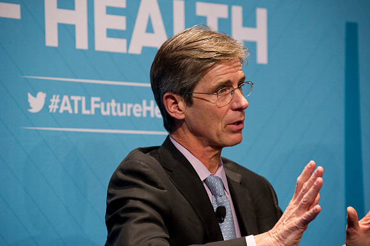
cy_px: 123
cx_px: 185
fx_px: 1798
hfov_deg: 11.8
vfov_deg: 7.8
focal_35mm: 175
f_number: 4
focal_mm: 175
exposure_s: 1/125
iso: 2500
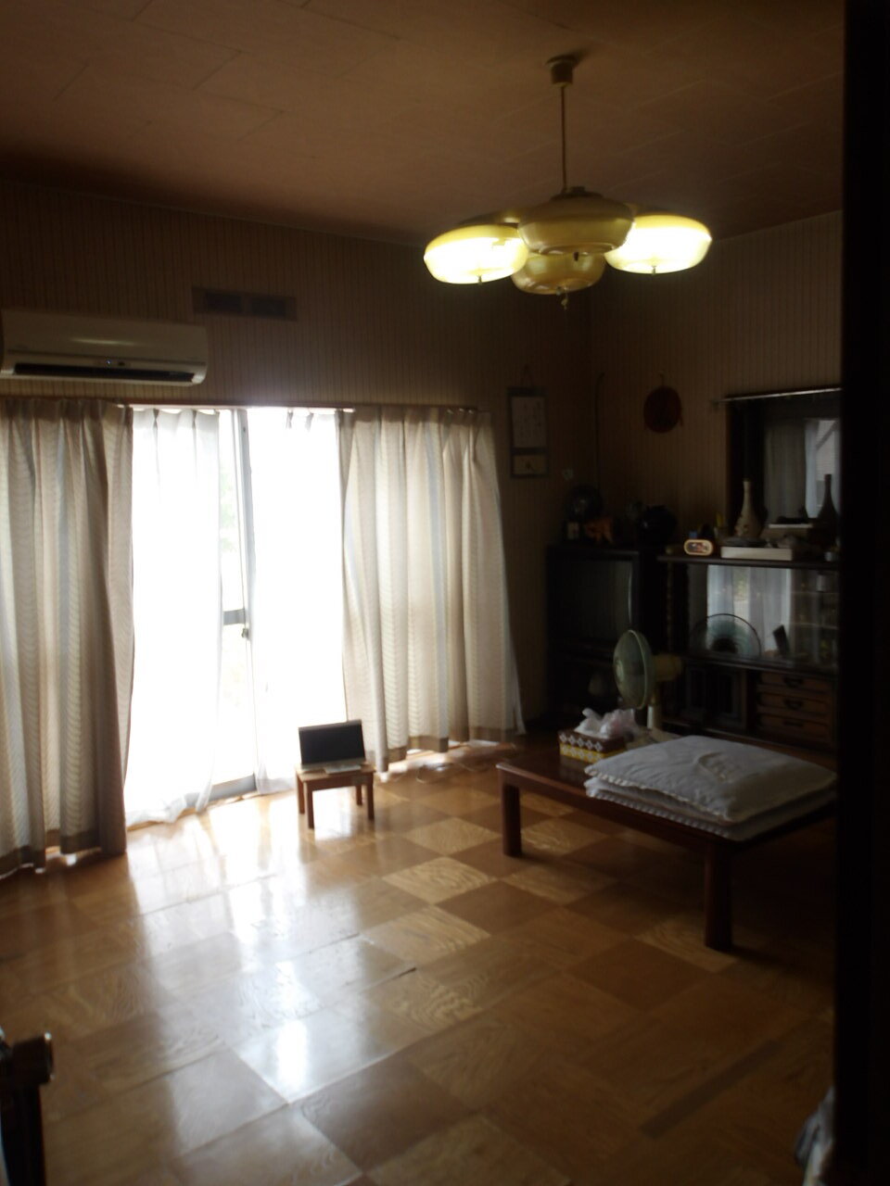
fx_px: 926
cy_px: 593
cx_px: 445
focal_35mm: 27
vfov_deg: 65.3
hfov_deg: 51.4
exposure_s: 1/62
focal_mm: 4.9
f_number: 3
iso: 100
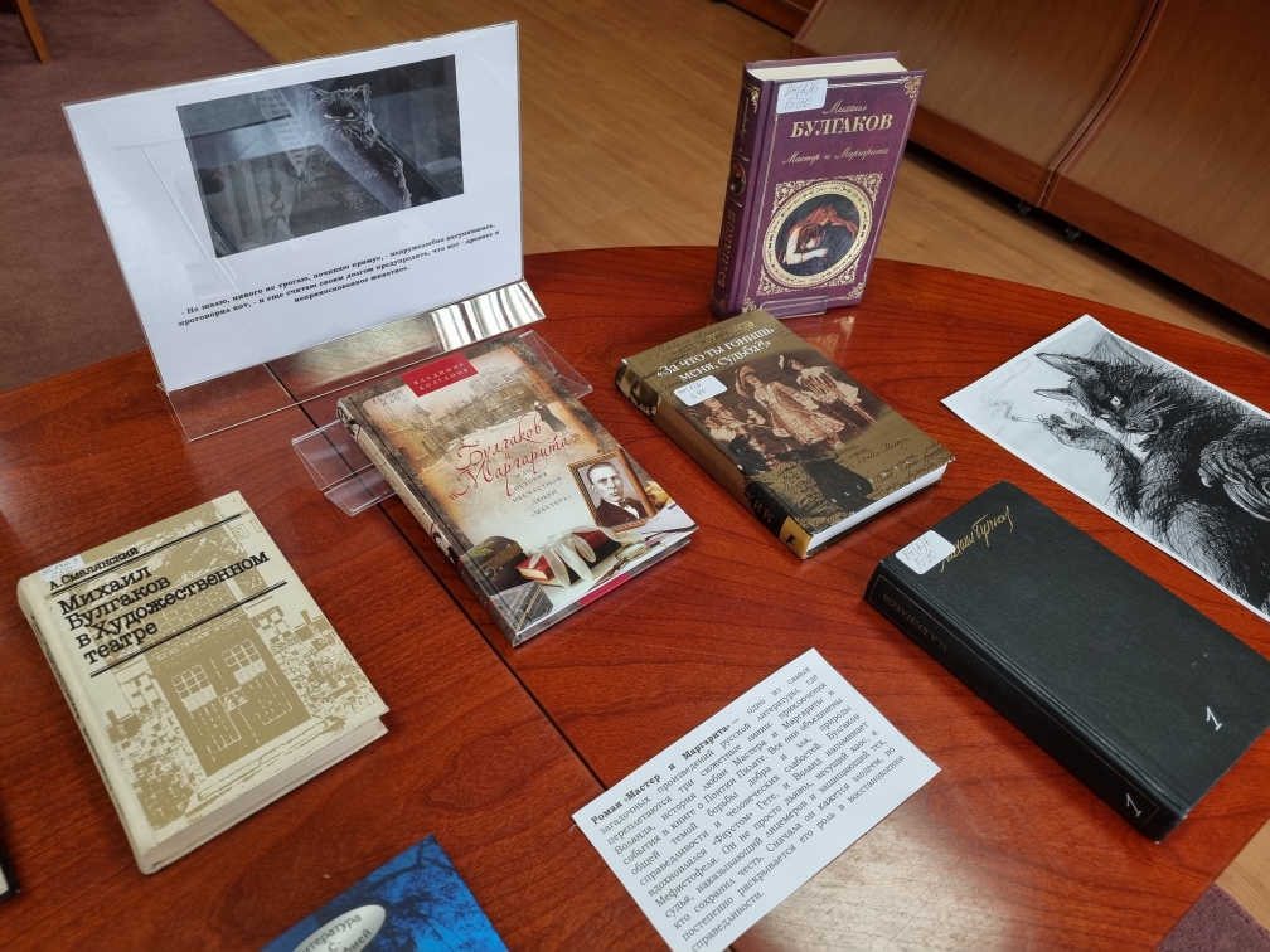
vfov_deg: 53.1
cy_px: 476
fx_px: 954
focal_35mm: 26
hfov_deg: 67.3
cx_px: 635
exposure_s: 1/100
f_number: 1.8
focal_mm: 5.4
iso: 125
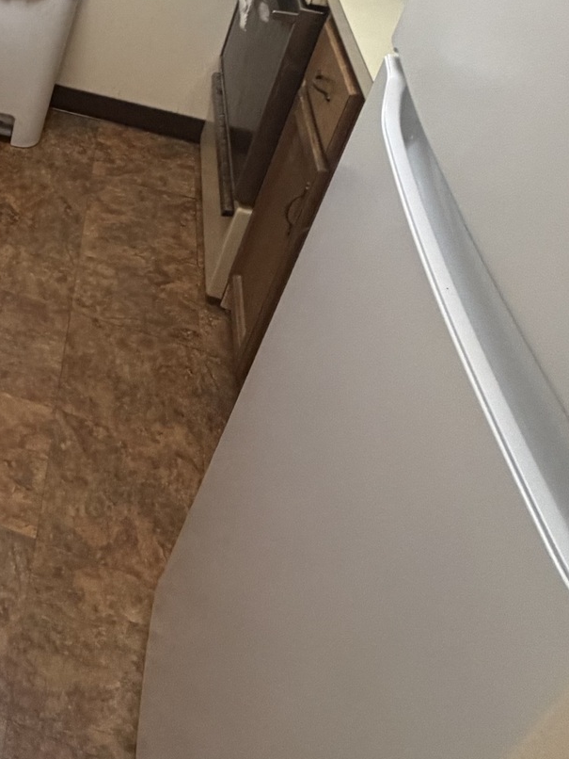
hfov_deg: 29.8
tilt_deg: -26.8
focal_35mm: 40
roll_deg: -4.9
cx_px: -144
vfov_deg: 41.6
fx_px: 876
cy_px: 27
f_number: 2.2
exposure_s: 1/60
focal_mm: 2.22
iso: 320
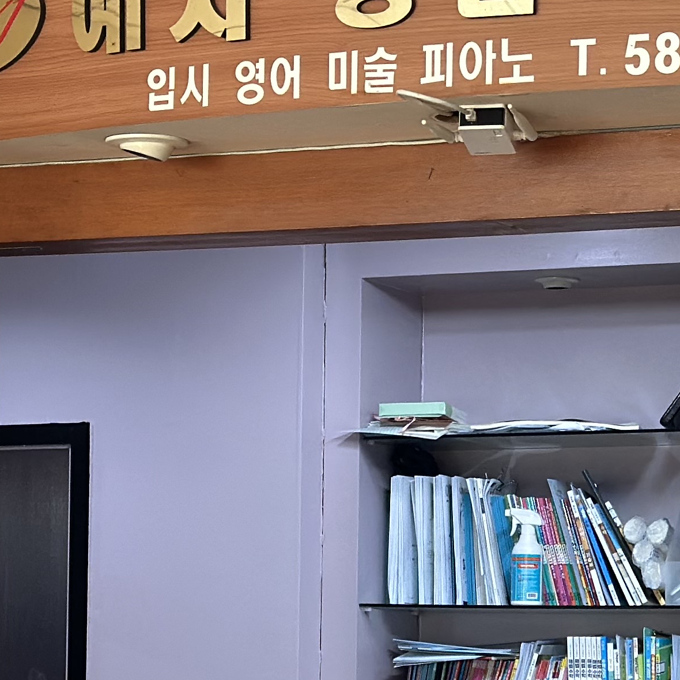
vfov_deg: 12.0
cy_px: 543
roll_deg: -0.8
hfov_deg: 12.0
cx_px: 446
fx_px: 3223
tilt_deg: +1.1
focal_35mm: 145
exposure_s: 1/60
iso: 125
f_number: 1.78
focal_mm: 6.86
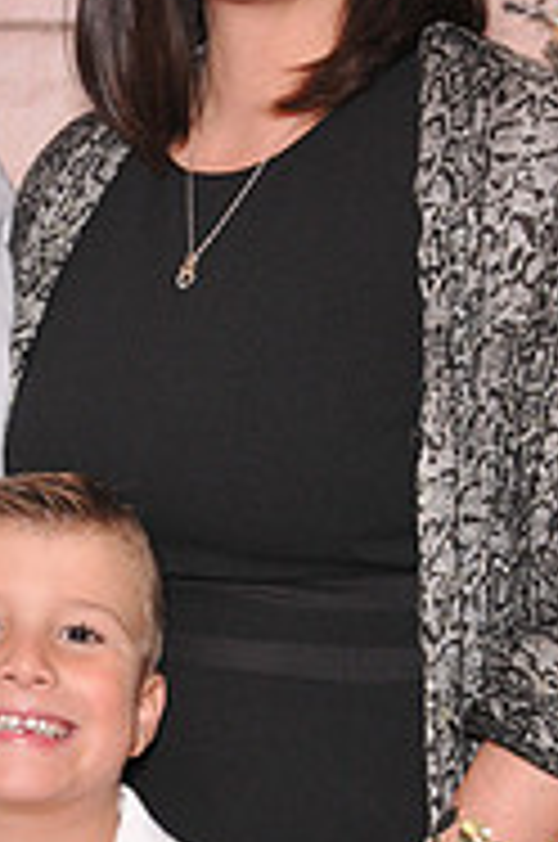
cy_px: 657
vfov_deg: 13.7
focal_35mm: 149
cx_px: 83
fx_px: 3477
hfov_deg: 9.1
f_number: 5.6
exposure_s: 1/125
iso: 400
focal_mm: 32
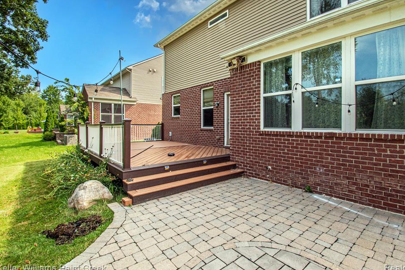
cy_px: 131
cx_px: 211
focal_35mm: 16
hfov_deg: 96.7
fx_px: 180
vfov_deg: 73.7
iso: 500
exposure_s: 1/160
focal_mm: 10
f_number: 16
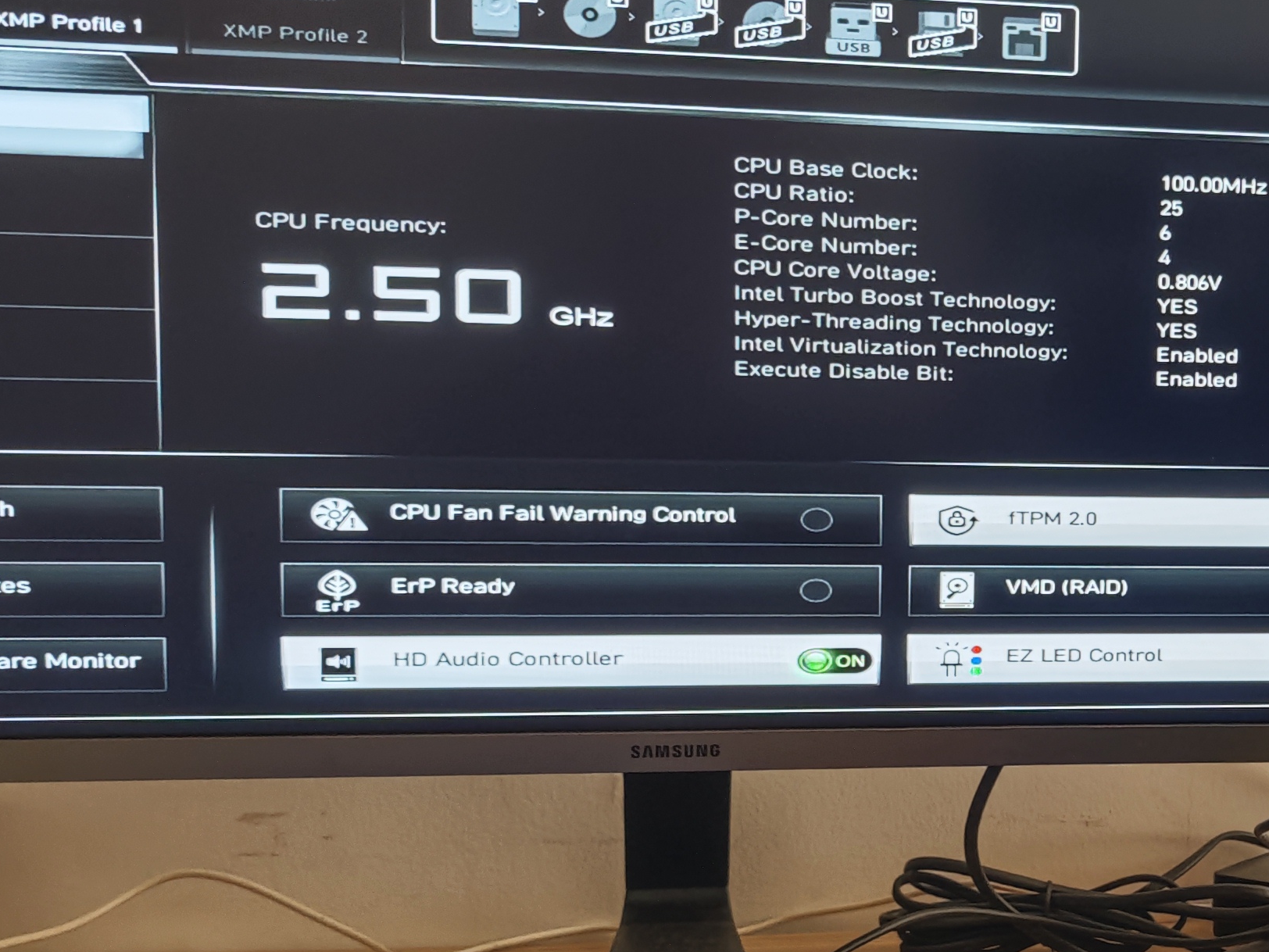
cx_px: 1121
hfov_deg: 31.8
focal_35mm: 58
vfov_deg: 25.2
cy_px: 573
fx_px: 2126
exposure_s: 1/27
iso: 1600
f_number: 1.62
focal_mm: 6.55
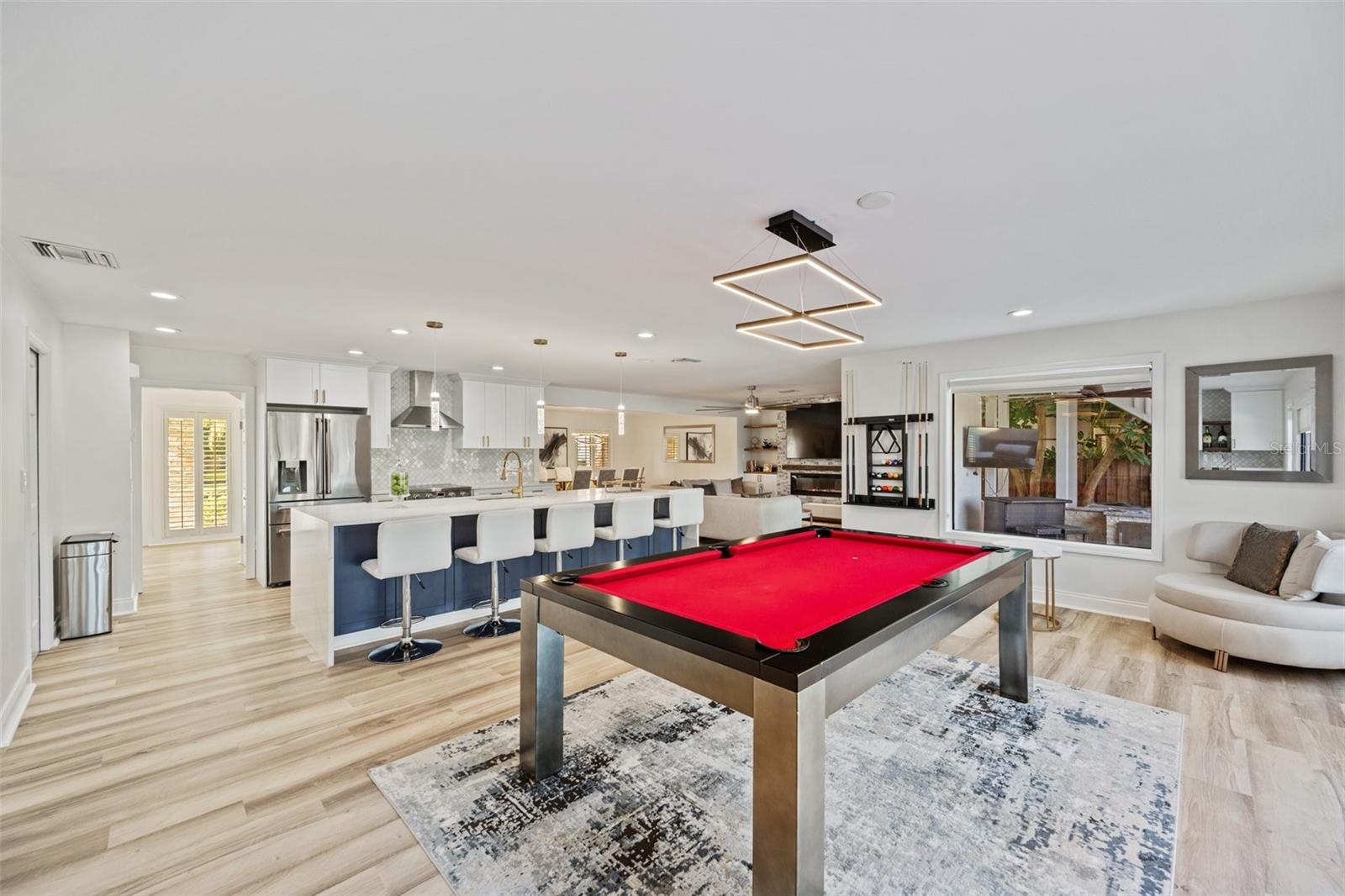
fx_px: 523
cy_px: 448
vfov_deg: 81.2
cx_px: 672
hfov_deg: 104.3
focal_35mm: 14
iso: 160
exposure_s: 1/4
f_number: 7.1
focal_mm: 14
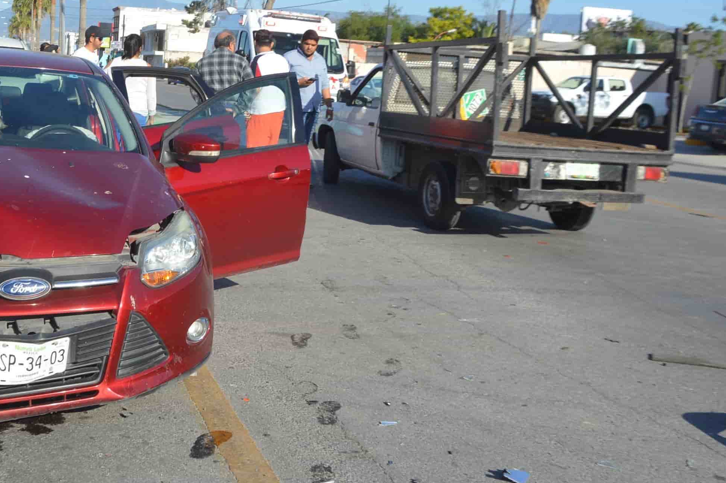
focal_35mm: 42
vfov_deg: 31.6
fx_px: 846
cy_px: 156
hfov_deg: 45.3
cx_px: 208
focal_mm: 18
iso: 100
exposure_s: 1/250
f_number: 8
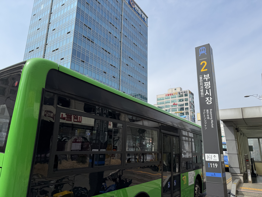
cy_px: 98
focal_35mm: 24
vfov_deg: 56.8
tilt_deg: +14.3
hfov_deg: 71.6
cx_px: 131
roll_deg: -0.8
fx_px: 182
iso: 80
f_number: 1.78
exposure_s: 1/4673
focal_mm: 6.76
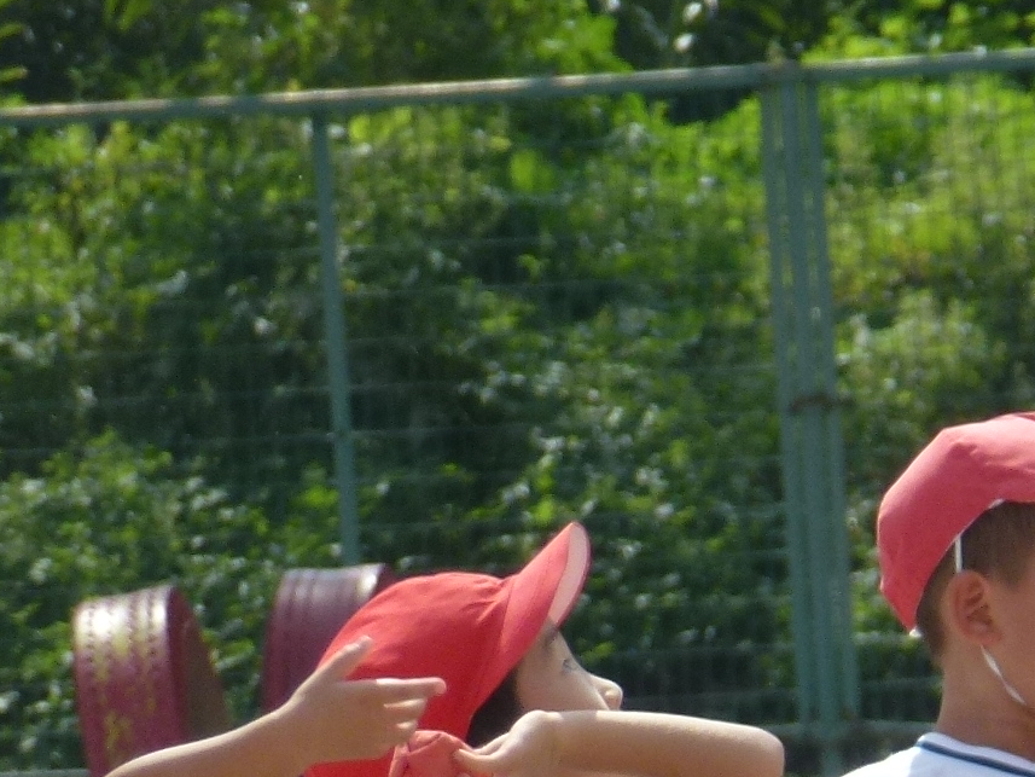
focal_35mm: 1147
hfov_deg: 1.7
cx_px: 948
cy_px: 952
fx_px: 34299
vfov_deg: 1.3
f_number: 5.9
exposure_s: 1/500
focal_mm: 68.8
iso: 125
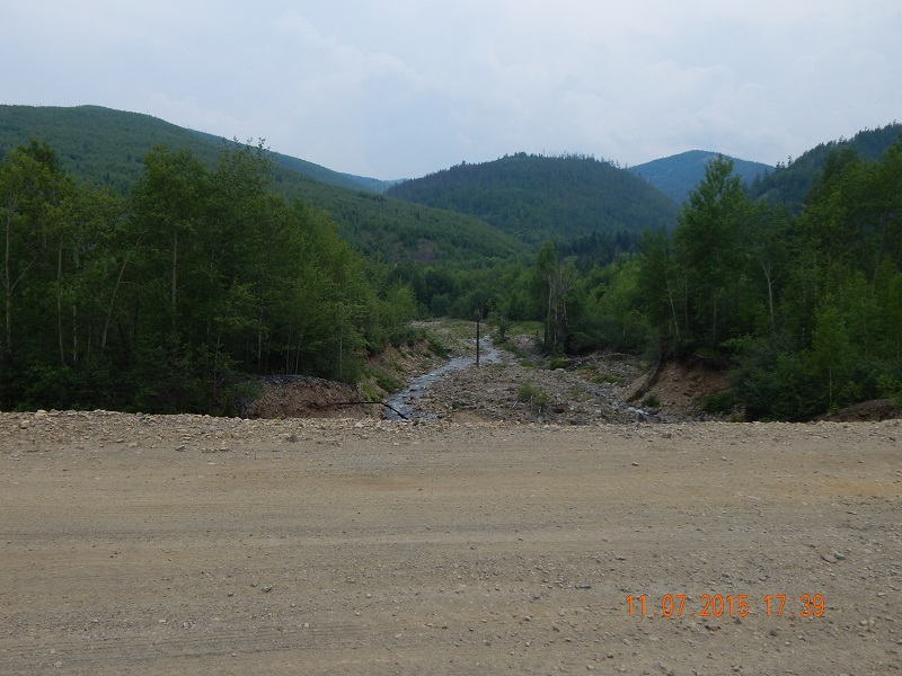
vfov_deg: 45.4
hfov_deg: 58.4
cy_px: 338
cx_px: 451
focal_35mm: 31
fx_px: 808
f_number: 3.2
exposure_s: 1/1000
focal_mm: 5.6
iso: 125
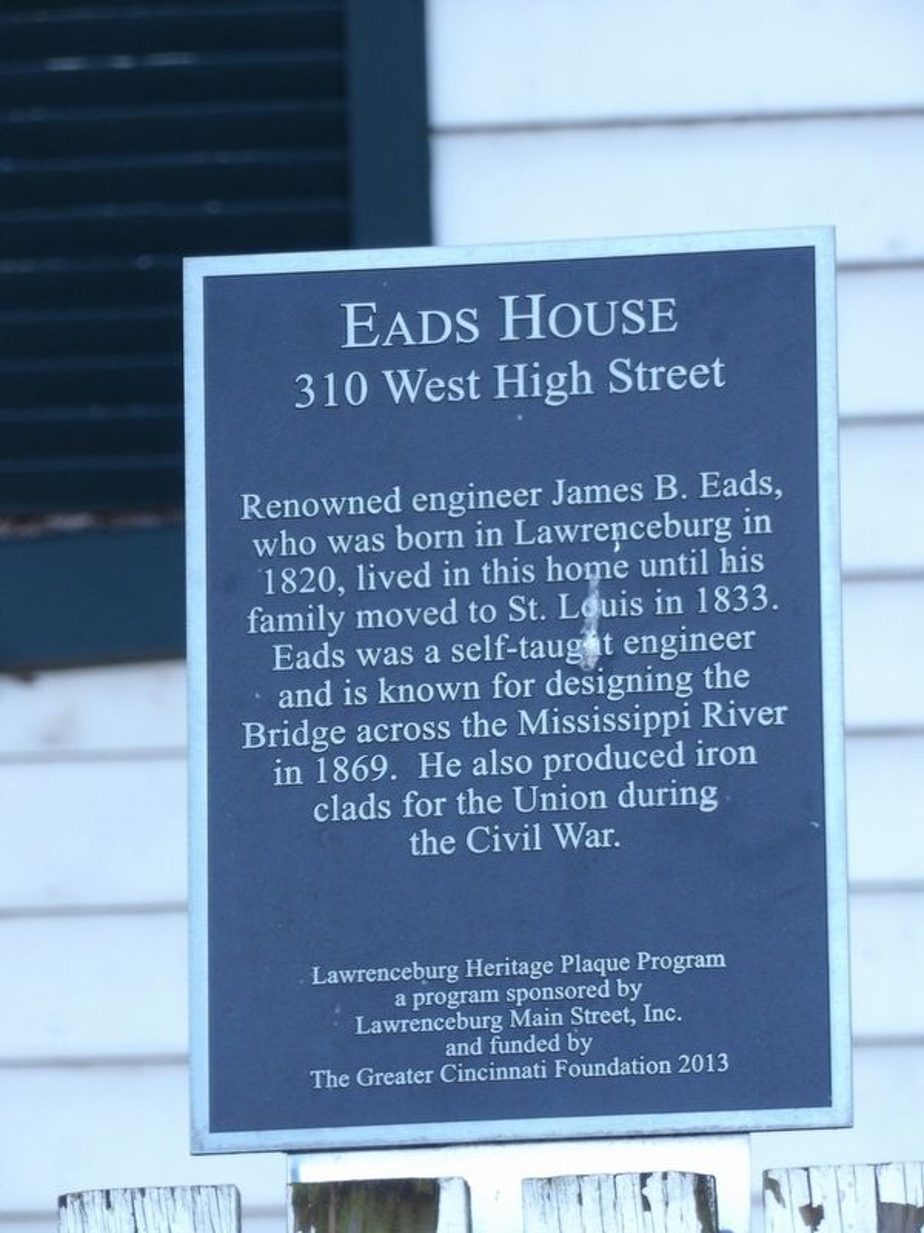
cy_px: 616
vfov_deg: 5.5
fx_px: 12919
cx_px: 462
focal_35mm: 363
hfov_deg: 4.1
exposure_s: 1/60
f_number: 4.2
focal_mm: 65.2
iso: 200
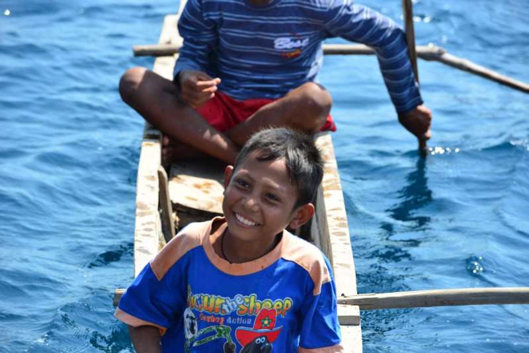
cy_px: 176
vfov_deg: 7.0
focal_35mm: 195
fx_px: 2866
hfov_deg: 10.5
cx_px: 264
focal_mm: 195
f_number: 9
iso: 250
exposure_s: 1/320
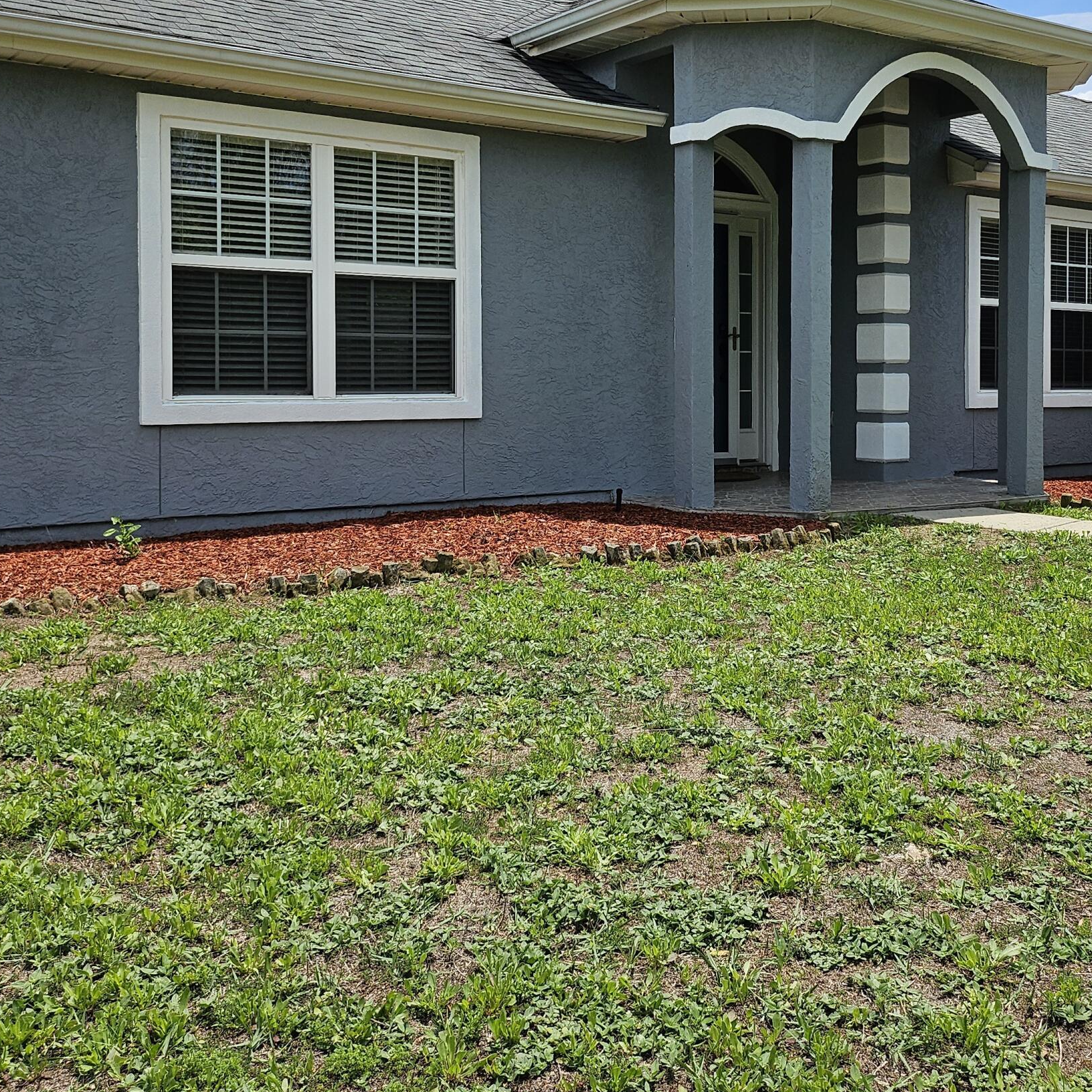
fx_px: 1392
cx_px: 652
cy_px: 376
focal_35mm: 39
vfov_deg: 42.3
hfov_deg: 42.6
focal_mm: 5
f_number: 1.8
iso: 50
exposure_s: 1/5504
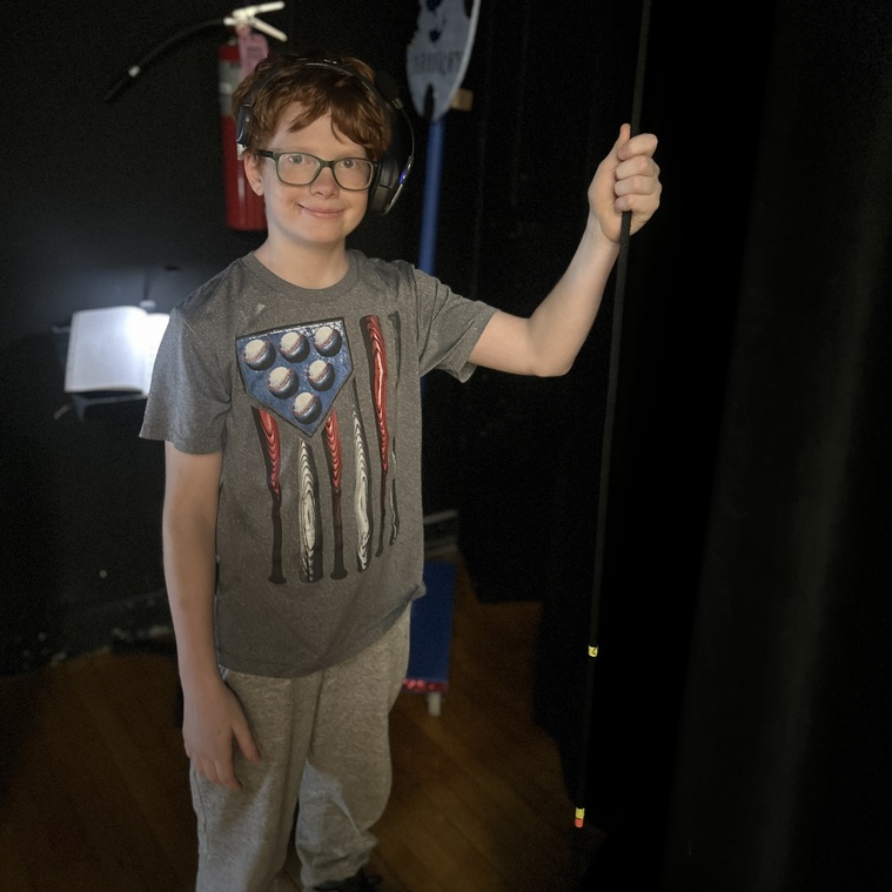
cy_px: 358
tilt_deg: -15.8
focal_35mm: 31
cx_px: 444
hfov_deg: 52.5
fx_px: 904
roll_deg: -3.2
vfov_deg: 52.2
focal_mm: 5.7
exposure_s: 1/30
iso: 1000
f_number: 1.5
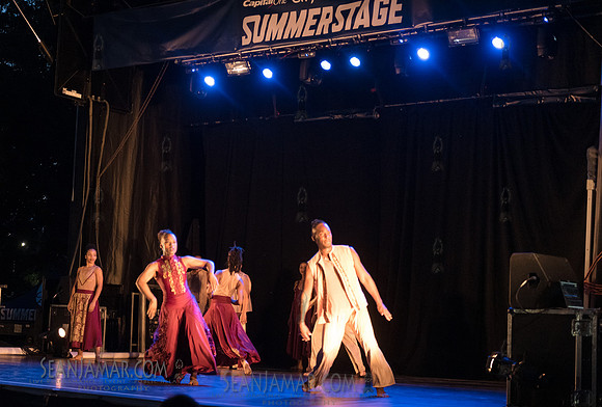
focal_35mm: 65
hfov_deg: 30.6
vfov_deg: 21.0
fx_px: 1098
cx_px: 249
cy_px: 235
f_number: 2.8
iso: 5000
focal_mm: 56
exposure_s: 1/250
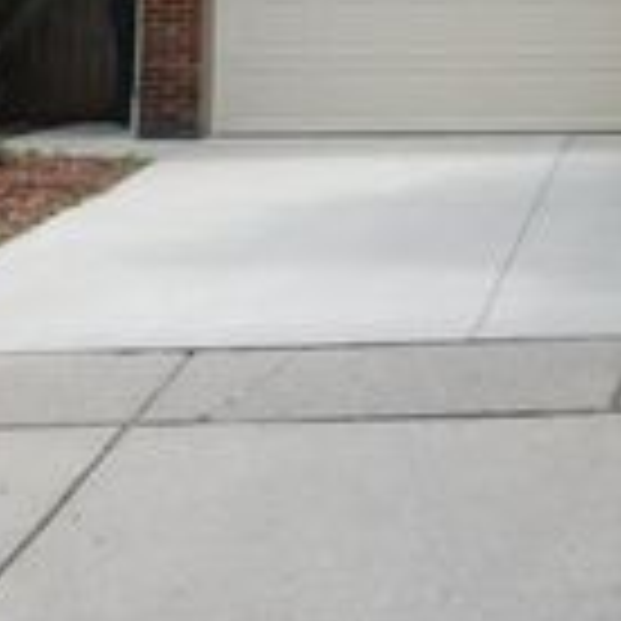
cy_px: -209
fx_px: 2598
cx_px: 1066
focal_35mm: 128
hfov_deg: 12.6
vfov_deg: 13.1
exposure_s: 1/320
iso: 125
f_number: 3.6
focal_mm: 7.1
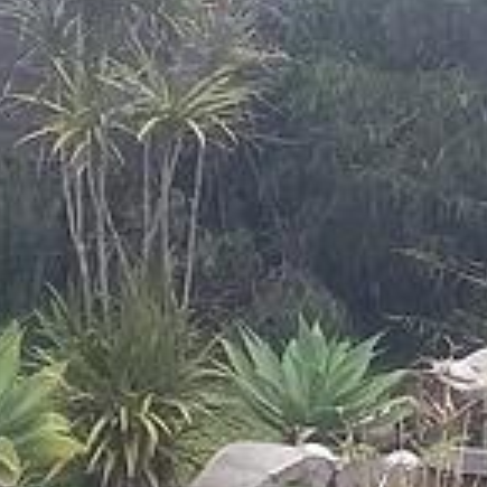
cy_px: 260
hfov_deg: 13.3
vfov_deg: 14.9
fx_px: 1862
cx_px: 893
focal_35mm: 117
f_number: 2.2
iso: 40
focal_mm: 3.3
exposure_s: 1/50
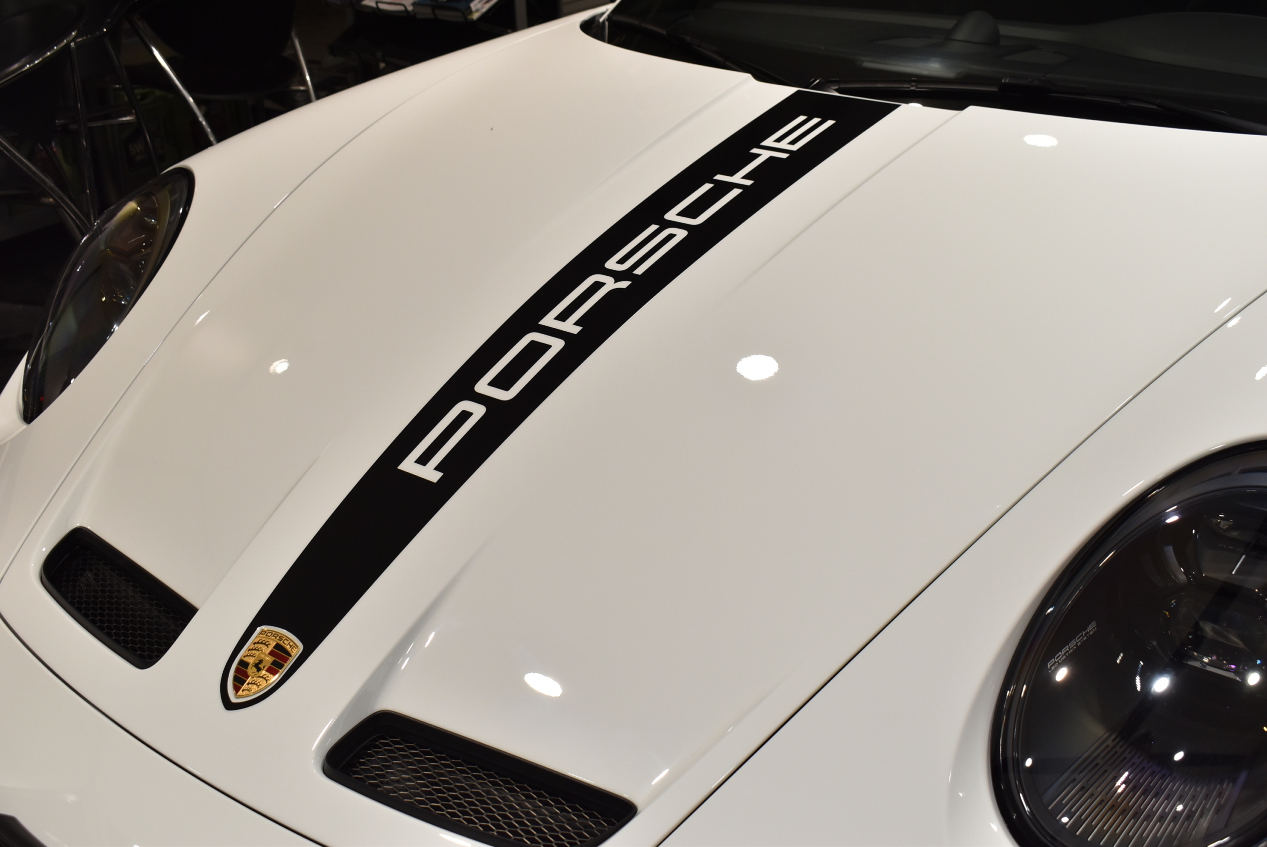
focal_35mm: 39
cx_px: 634
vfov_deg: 34.3
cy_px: 424
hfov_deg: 49.5
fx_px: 1374
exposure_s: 1/40
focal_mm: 26
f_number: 7.1
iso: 560
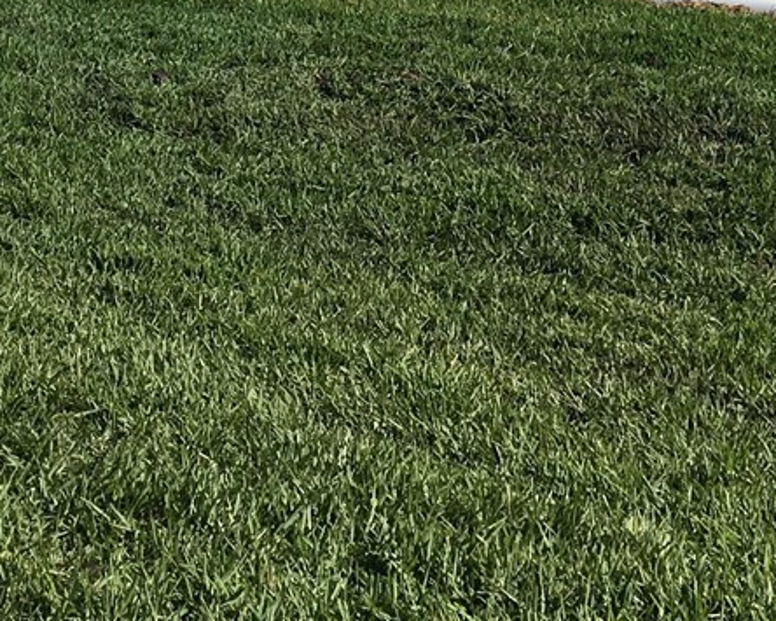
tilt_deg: +1.4
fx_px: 2342
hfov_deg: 18.8
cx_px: 281
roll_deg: -1.5
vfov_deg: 13.9
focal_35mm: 102
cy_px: -397
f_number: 2.2
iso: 25
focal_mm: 4.15
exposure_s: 1/2137
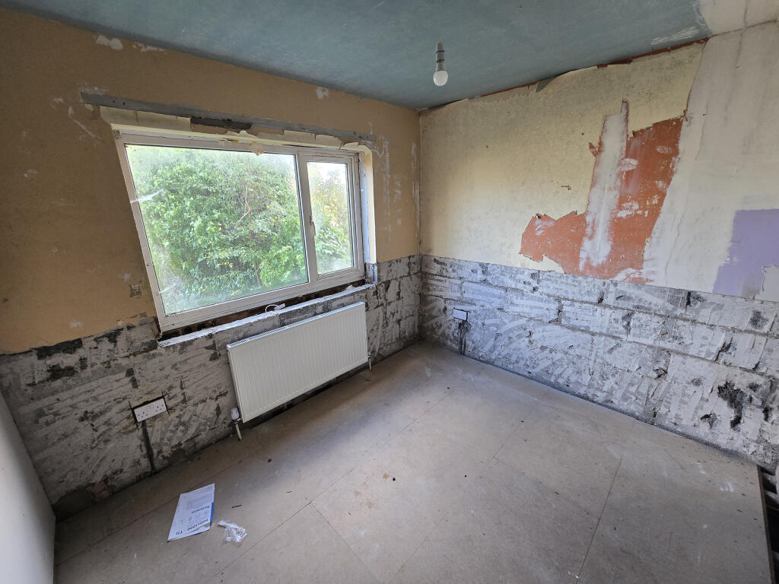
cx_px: 390
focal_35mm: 13
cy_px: 292
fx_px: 293
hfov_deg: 106.2
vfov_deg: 89.9
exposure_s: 1/50
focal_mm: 2.2
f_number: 2.2
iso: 100
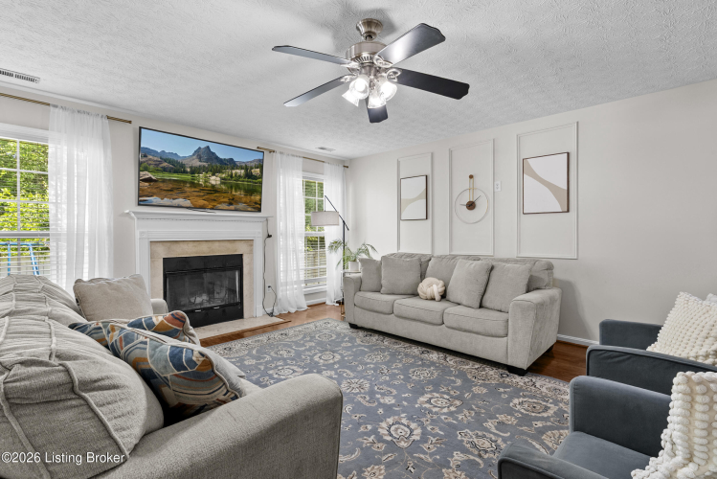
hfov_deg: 96.7
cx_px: 358
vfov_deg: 73.8
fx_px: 319
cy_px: 240
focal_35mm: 16
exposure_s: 1/1.67
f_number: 11
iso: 400
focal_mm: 16
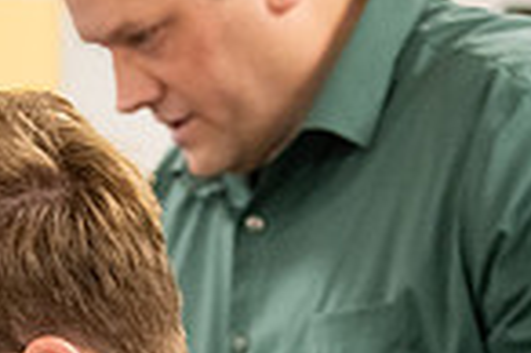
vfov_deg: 5.3
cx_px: 18
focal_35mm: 257
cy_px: 635
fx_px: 3786
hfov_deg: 8.0
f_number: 4
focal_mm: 58
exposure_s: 1/200
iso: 2000
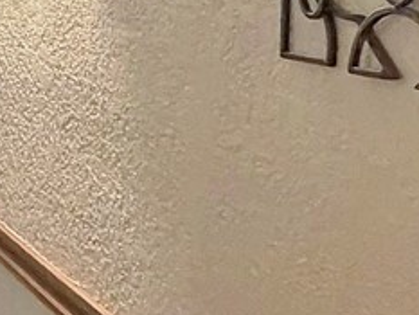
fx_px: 1163
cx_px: -399
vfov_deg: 15.2
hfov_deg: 16.2
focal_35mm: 96
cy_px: 20
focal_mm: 2.22
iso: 1250
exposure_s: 1/60
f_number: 2.2
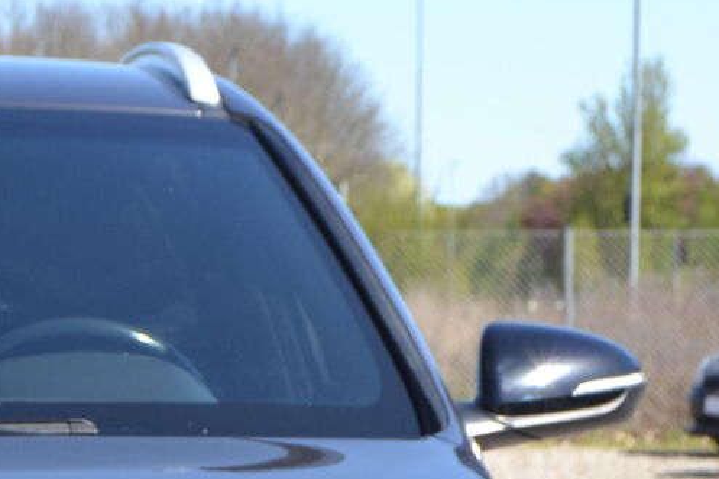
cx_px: -242
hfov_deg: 9.9
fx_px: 4051
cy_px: 709
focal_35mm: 203
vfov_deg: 6.7
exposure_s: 1/200
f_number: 7.1
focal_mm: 35
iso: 100
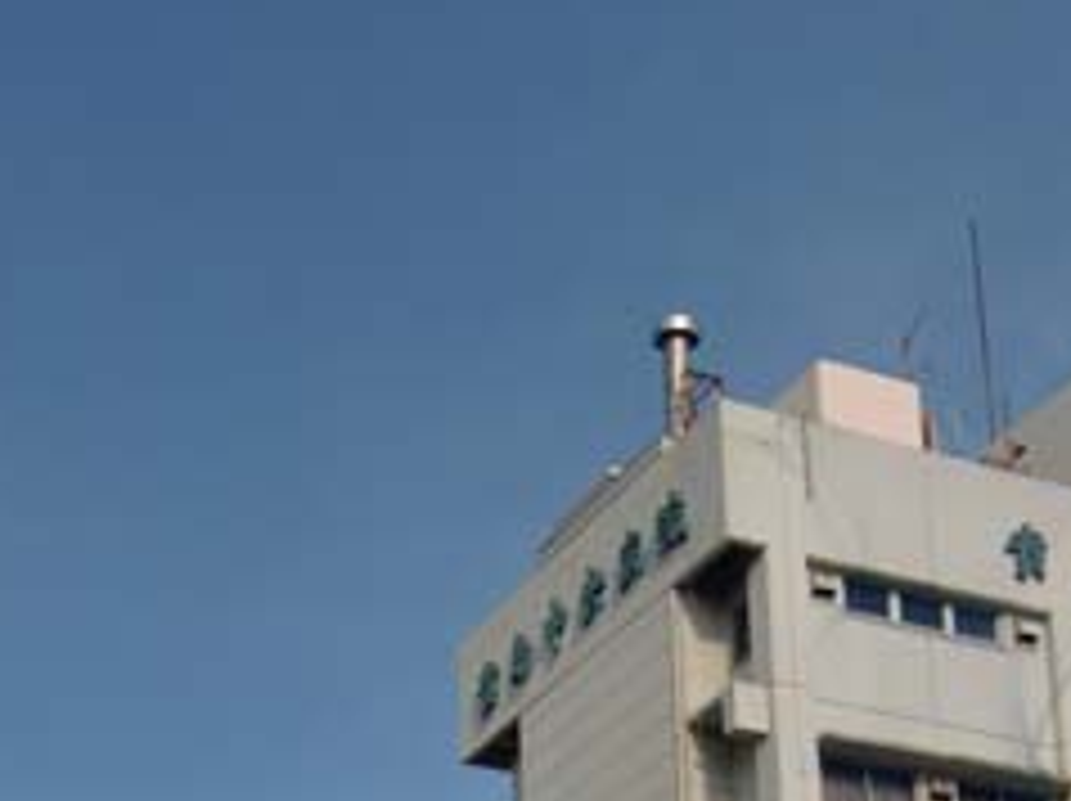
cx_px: 446
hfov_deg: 25.0
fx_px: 2411
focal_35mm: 78
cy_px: 1058
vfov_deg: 17.6
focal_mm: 5.2
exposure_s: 1/200
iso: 64
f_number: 7.9
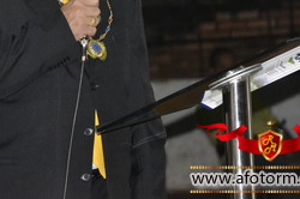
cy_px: 5
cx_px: 67
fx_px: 3096
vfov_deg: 3.7
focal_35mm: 372
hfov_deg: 5.5
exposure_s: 1/60
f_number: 5.6
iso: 3200
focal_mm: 125
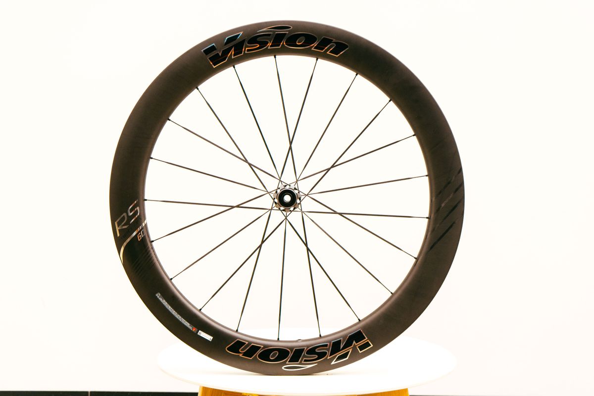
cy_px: 198
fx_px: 742
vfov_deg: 29.9
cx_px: 297
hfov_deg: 43.6
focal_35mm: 45
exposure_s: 1/125
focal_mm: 45
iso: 1000
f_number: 7.1
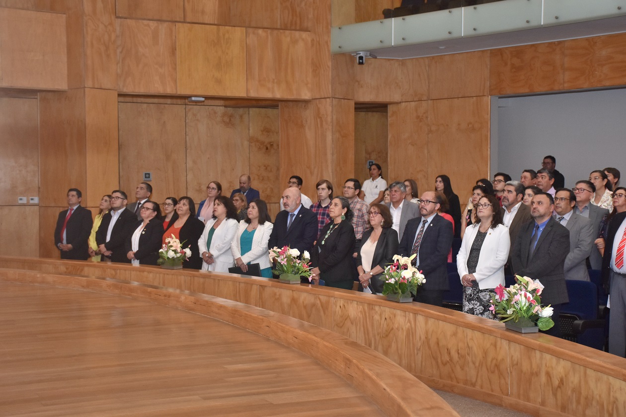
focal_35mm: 60
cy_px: 208
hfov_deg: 33.4
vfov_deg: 22.6
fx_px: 1043
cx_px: 313
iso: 800
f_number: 4.5
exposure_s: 1/200
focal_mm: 40
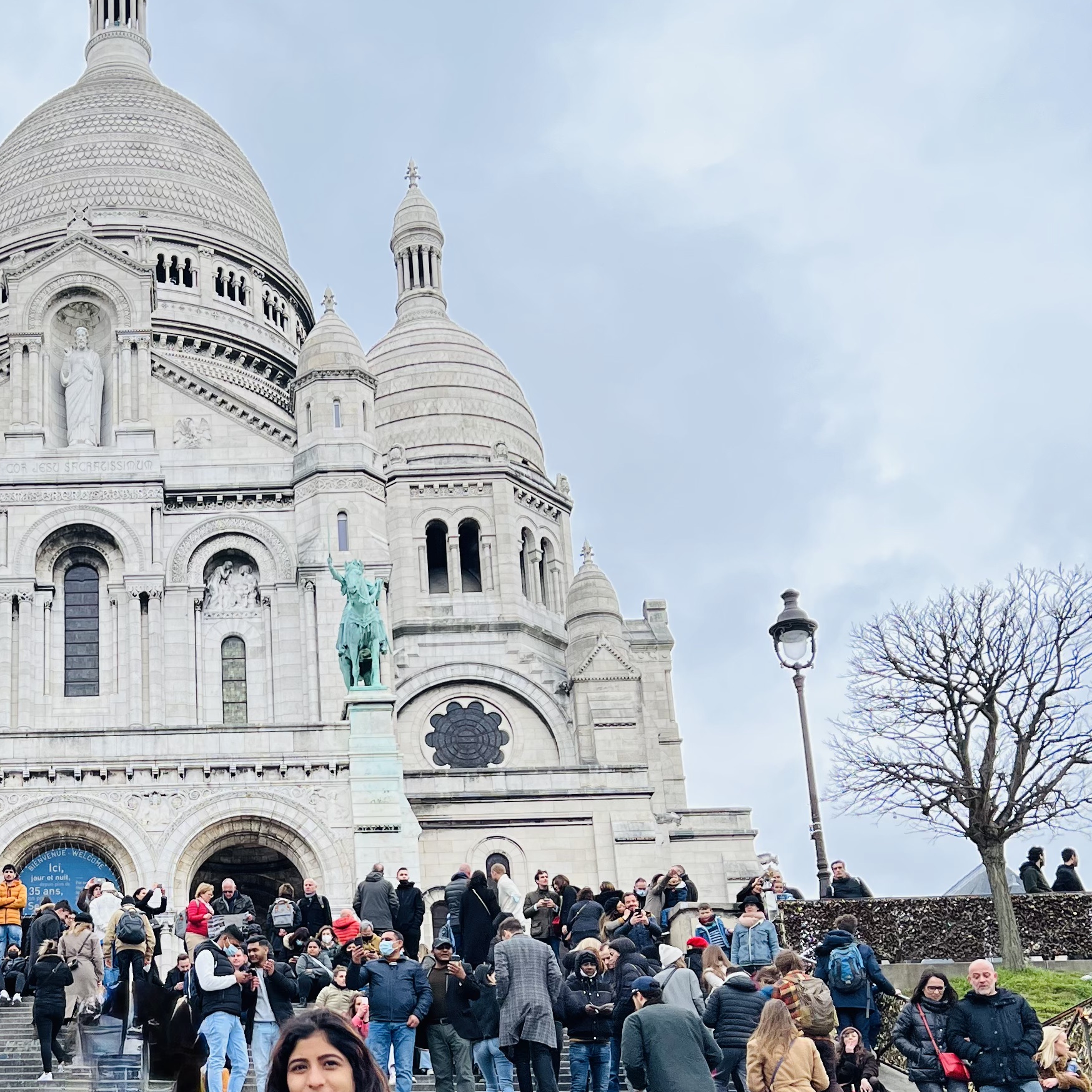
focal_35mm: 53
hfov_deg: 31.1
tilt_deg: +18.9
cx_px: 159
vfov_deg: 31.7
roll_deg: +0.8
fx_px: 1892
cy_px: 803
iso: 50
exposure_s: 1/1224
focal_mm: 5.7
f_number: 1.5
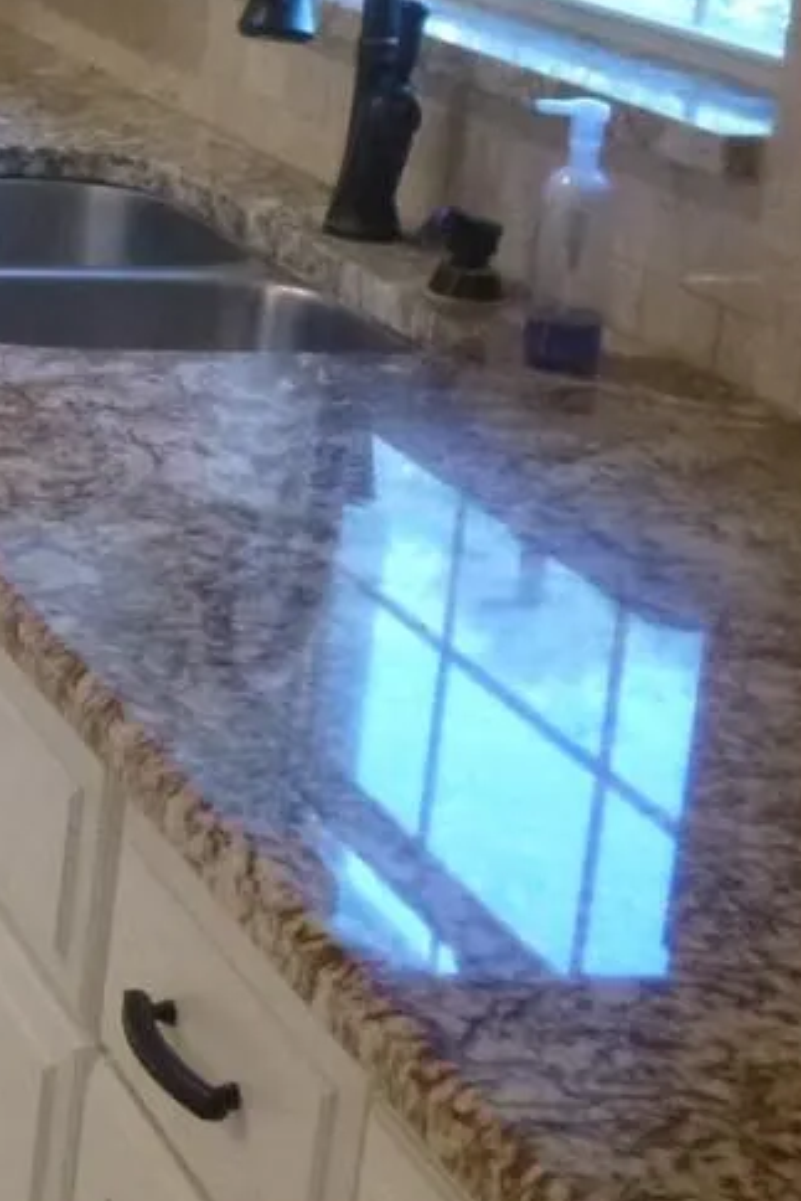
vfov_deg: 23.1
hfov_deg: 13.3
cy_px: 146
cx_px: -888
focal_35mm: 86
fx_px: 2868
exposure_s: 1/50
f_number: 3.1
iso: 400
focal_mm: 4.5
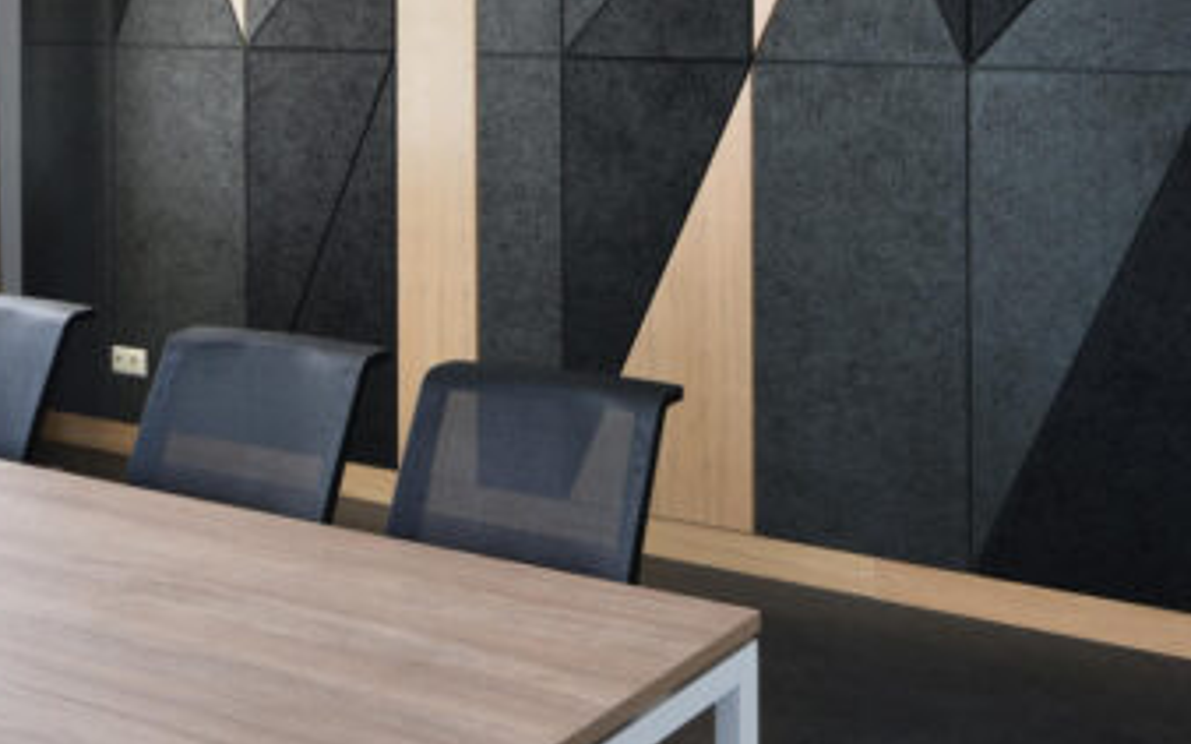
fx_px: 1655
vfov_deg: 24.0
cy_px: -37
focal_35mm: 51
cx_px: 909
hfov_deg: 38.4
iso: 64
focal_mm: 22
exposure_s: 2.5
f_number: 13
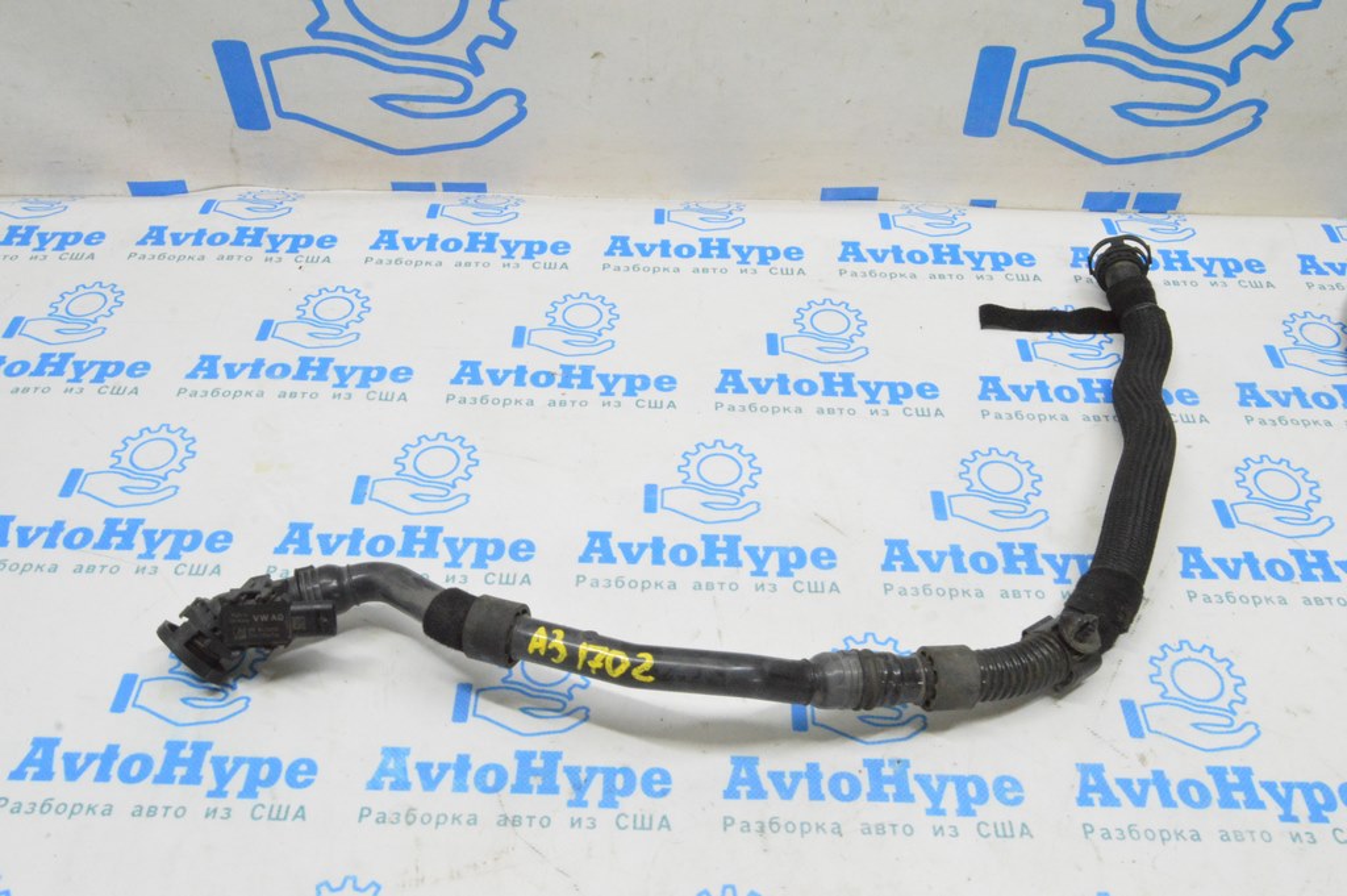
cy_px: 448
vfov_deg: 43.5
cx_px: 674
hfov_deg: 62.0
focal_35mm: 30
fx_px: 1122
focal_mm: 20
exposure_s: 1/15
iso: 6400
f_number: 20
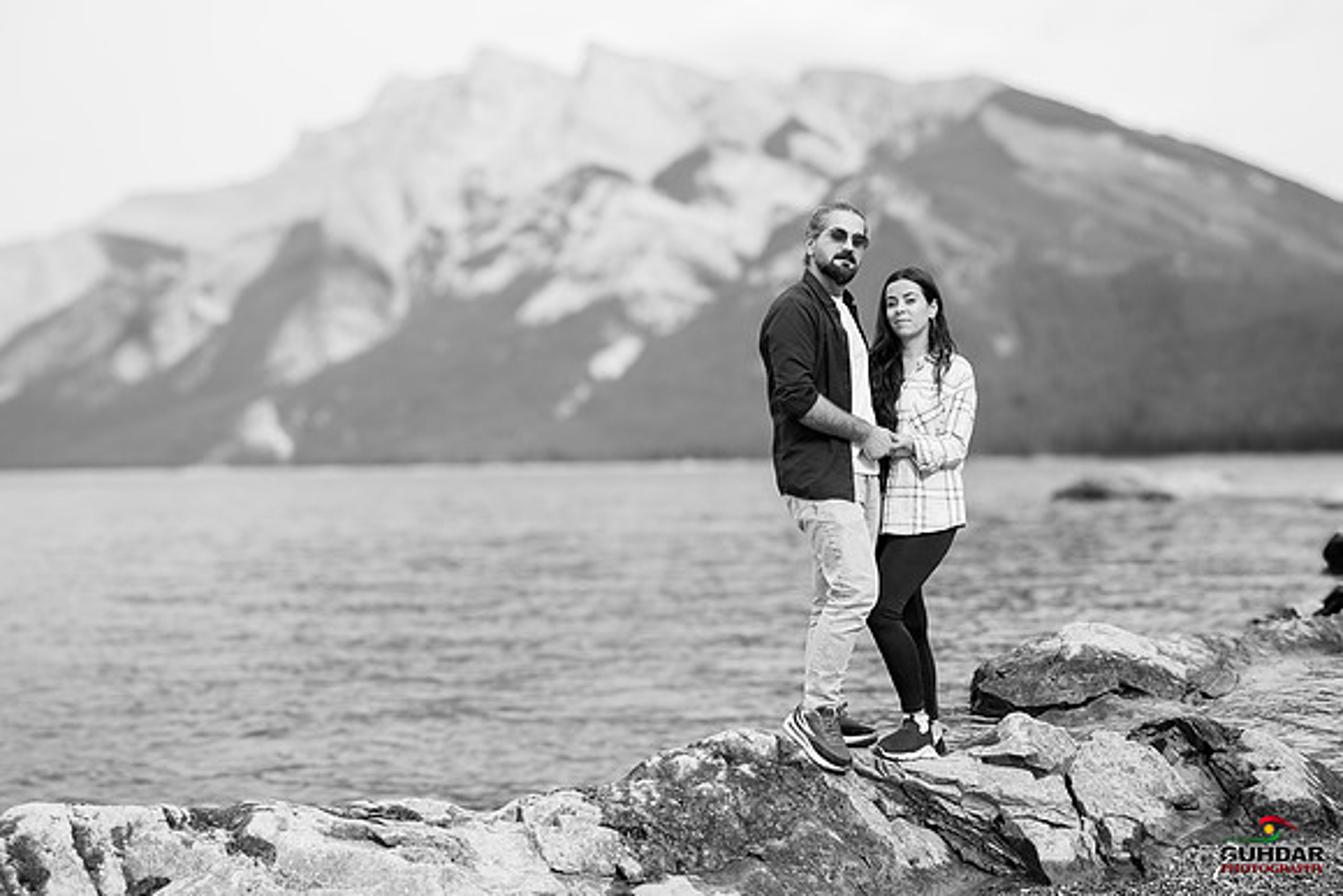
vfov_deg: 37.9
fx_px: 1306
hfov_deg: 54.4
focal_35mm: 35
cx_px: 672
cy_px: 448
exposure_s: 1/2500
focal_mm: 35
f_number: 2.8
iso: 200
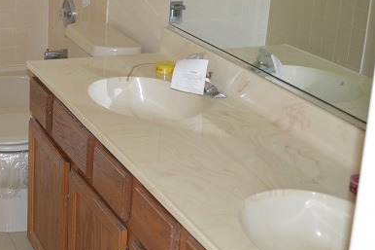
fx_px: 706
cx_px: 84
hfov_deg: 29.2
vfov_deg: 19.9
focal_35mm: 68
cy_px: 60
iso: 1800
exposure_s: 1/60
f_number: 4.5
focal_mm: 29
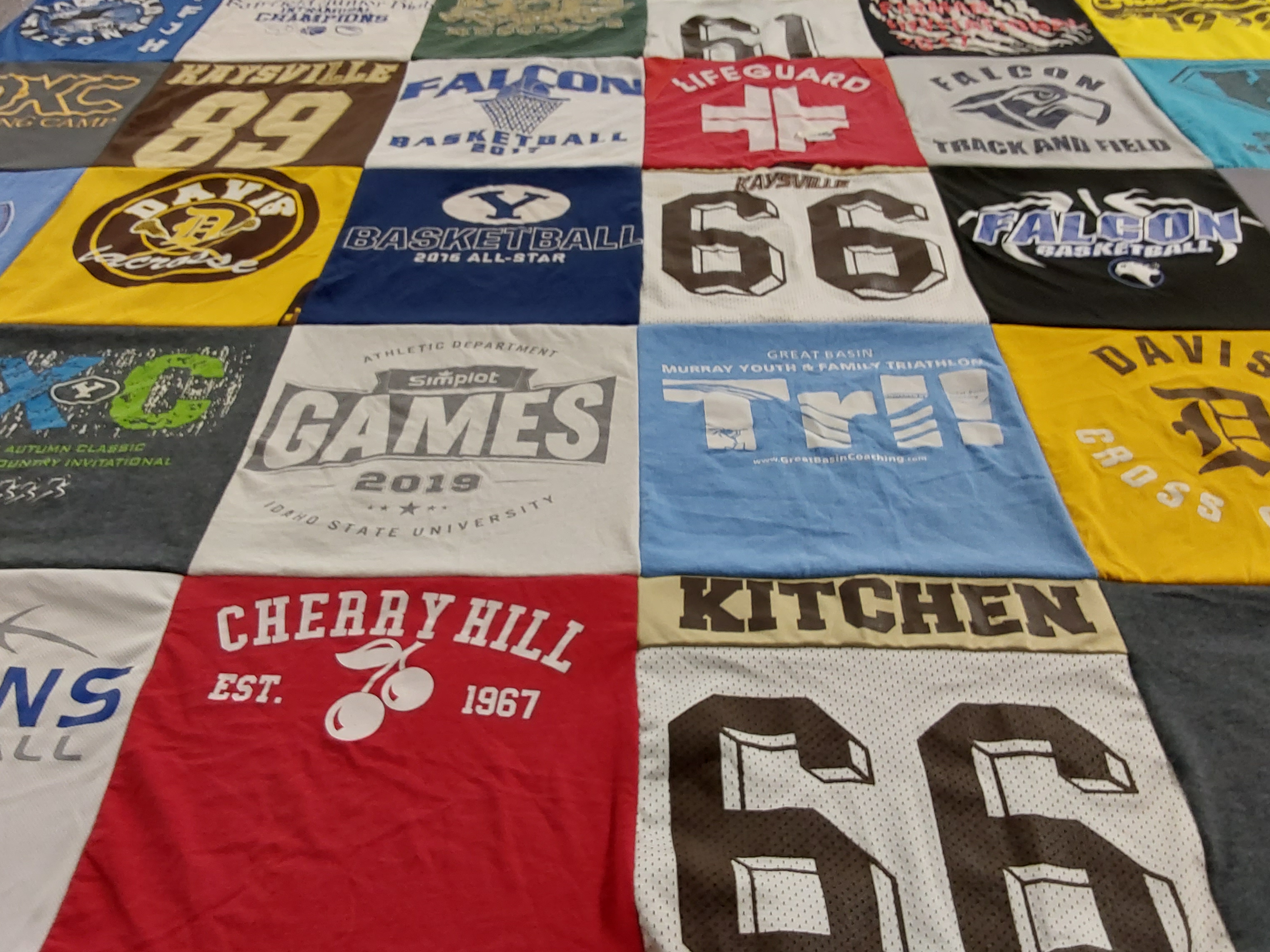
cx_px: 623
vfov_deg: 46.8
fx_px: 1101
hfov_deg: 60.0
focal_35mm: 30
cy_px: 457
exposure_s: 1/60
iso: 100
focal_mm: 2.91
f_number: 1.9
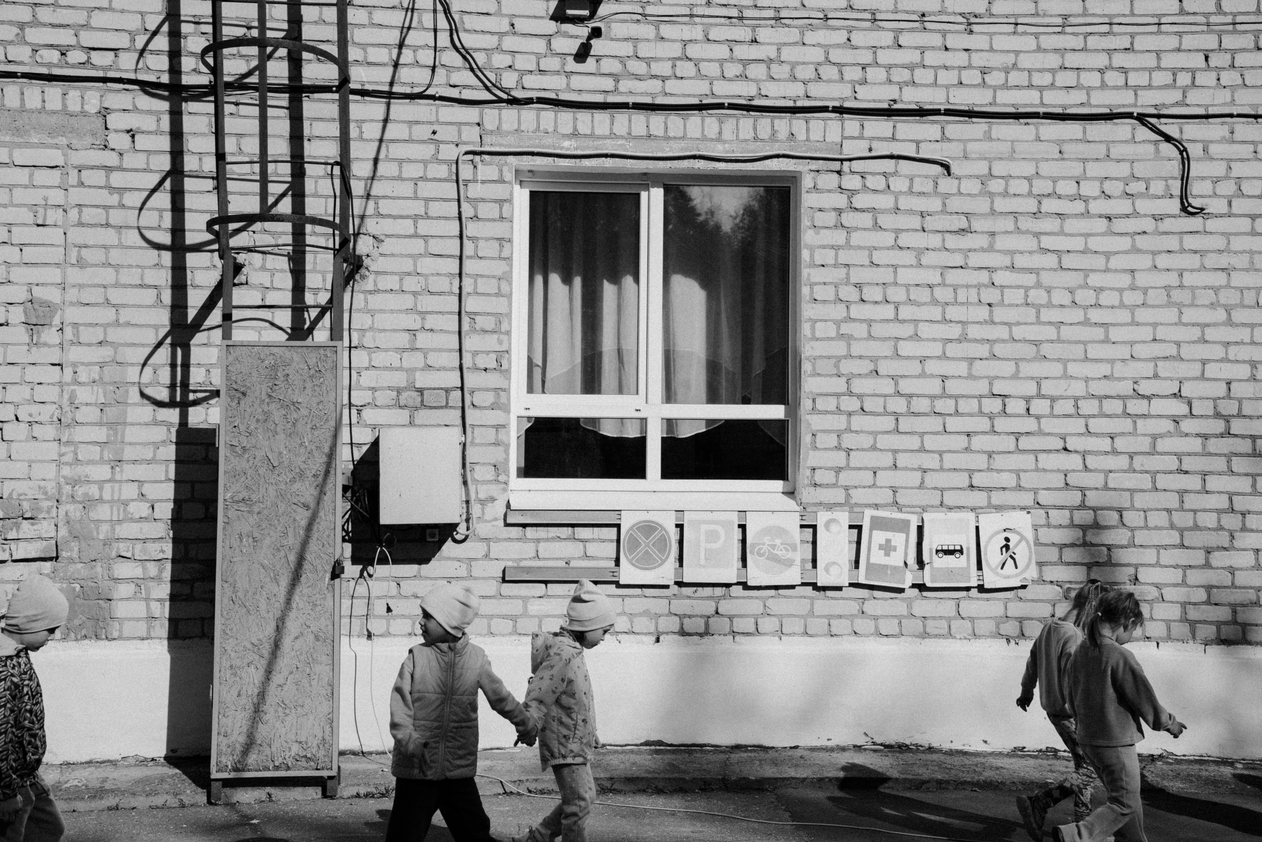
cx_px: 631
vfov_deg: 30.5
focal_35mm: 44
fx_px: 1542
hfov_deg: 44.5
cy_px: 421
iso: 160
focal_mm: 44
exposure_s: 1/1250
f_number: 5
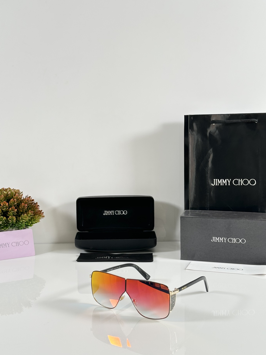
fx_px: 543
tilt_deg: -7.4
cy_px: 176
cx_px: 131
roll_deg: +0.6
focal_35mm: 53
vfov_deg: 36.2
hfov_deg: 27.5
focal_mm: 6.86
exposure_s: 1/100
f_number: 1.78
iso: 80
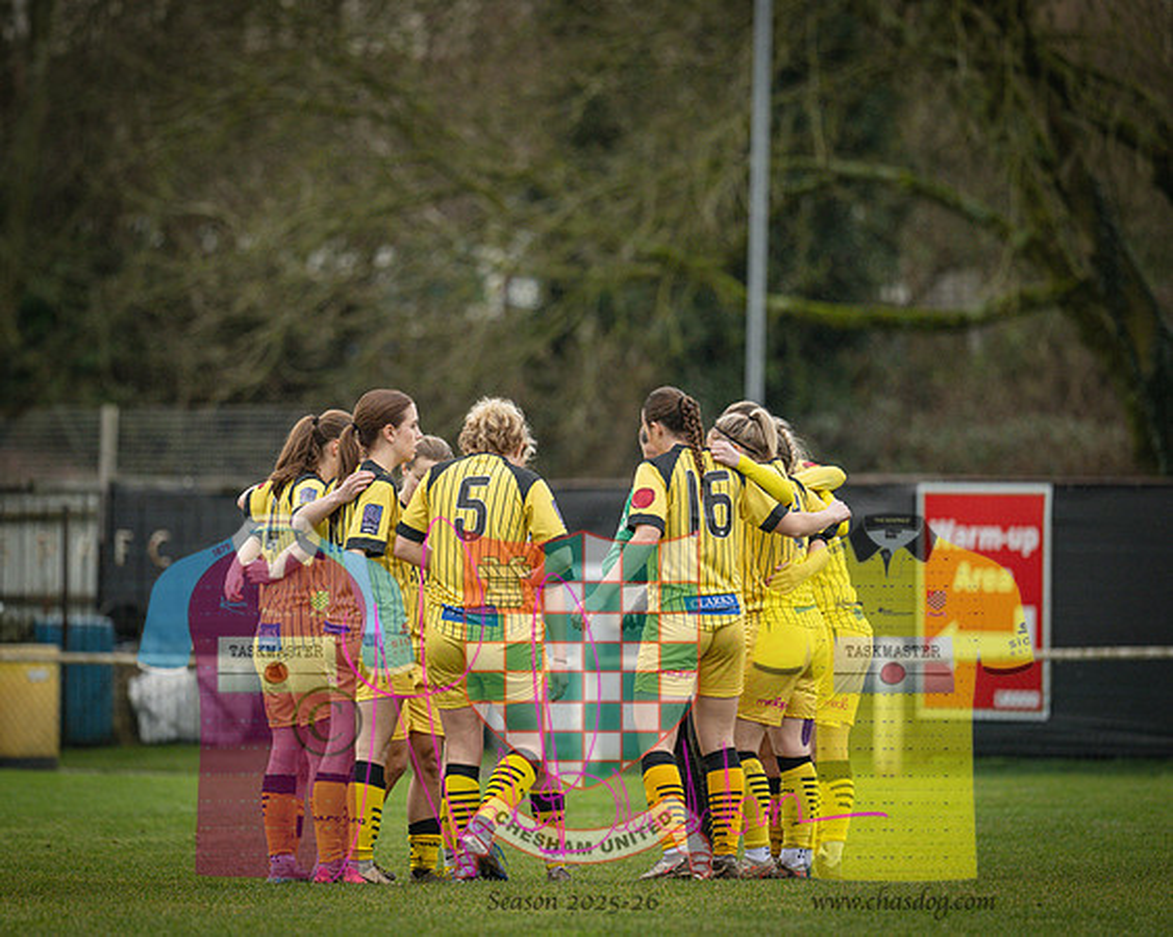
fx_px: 15641
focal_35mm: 451
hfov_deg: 4.3
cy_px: 468
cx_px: 586
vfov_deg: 3.4
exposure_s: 1/2000
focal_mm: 400
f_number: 4.5
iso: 2000
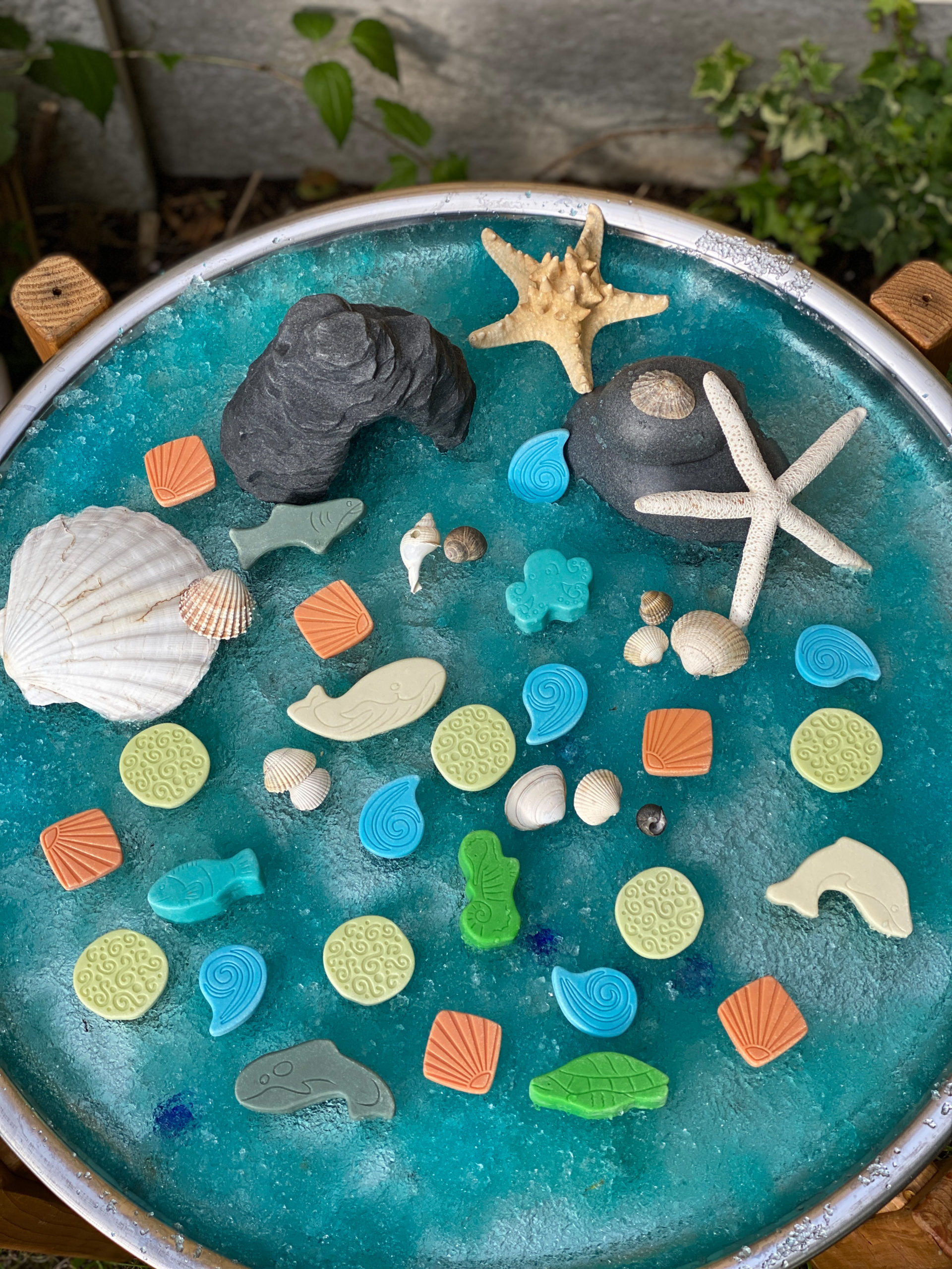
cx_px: 476
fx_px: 1907
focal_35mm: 52
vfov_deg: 36.8
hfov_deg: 28.0
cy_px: 634
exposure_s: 1/329
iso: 20
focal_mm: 6
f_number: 2
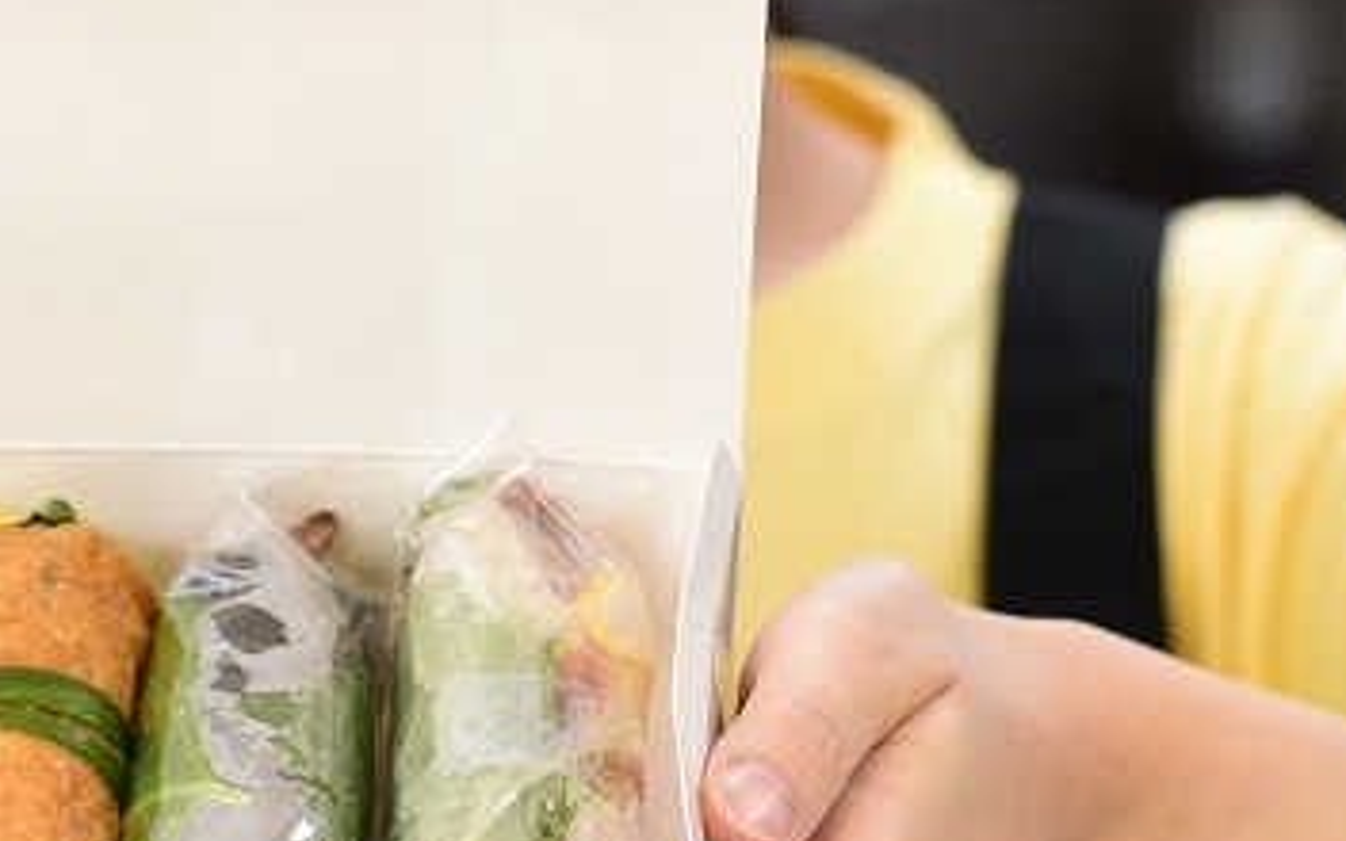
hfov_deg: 13.3
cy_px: 140
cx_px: 415
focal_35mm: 157
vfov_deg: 8.3
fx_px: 5759
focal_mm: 50
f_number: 4
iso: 1600
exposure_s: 1/400
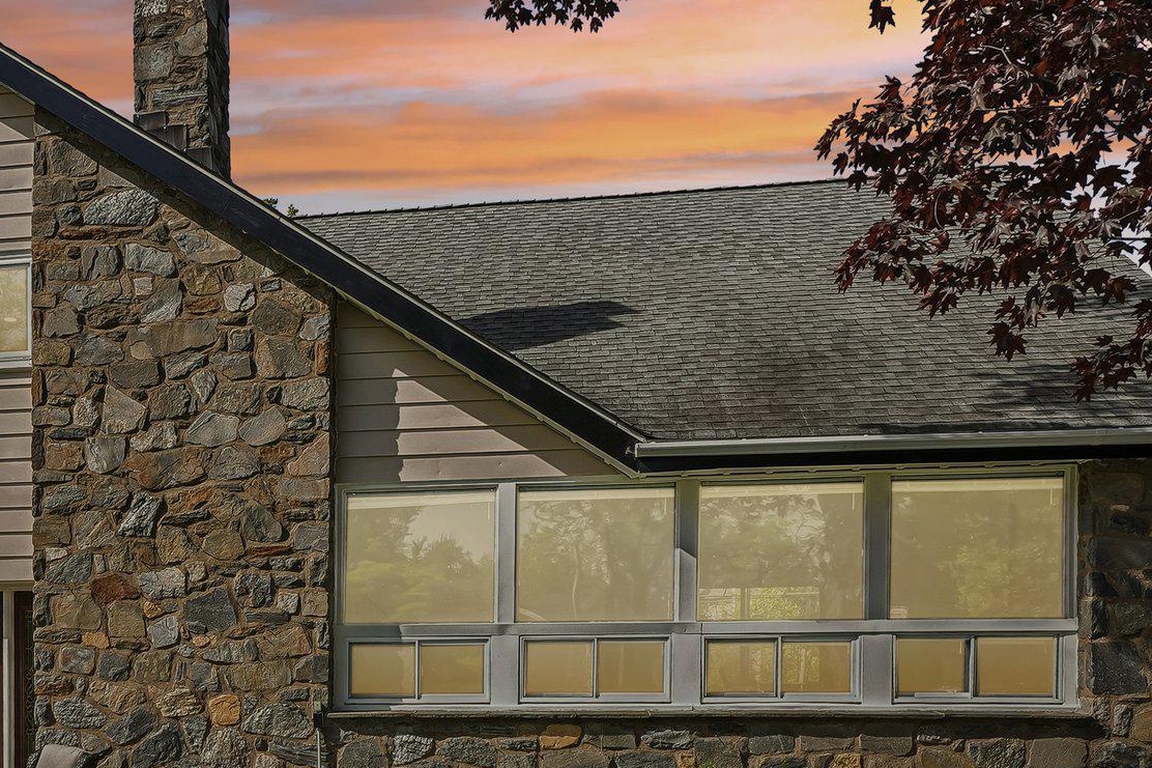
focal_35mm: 36
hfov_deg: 51.1
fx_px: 1167
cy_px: 387
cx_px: 339
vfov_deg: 36.4
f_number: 8
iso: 100
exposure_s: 1/250
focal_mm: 19.8
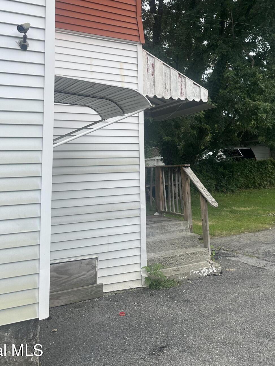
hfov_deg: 38.4
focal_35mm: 37
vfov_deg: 48.3
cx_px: 171
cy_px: 94
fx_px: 392
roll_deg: +0.9
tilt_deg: +9.9
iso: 80
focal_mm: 6.86
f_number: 1.78
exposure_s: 1/1393
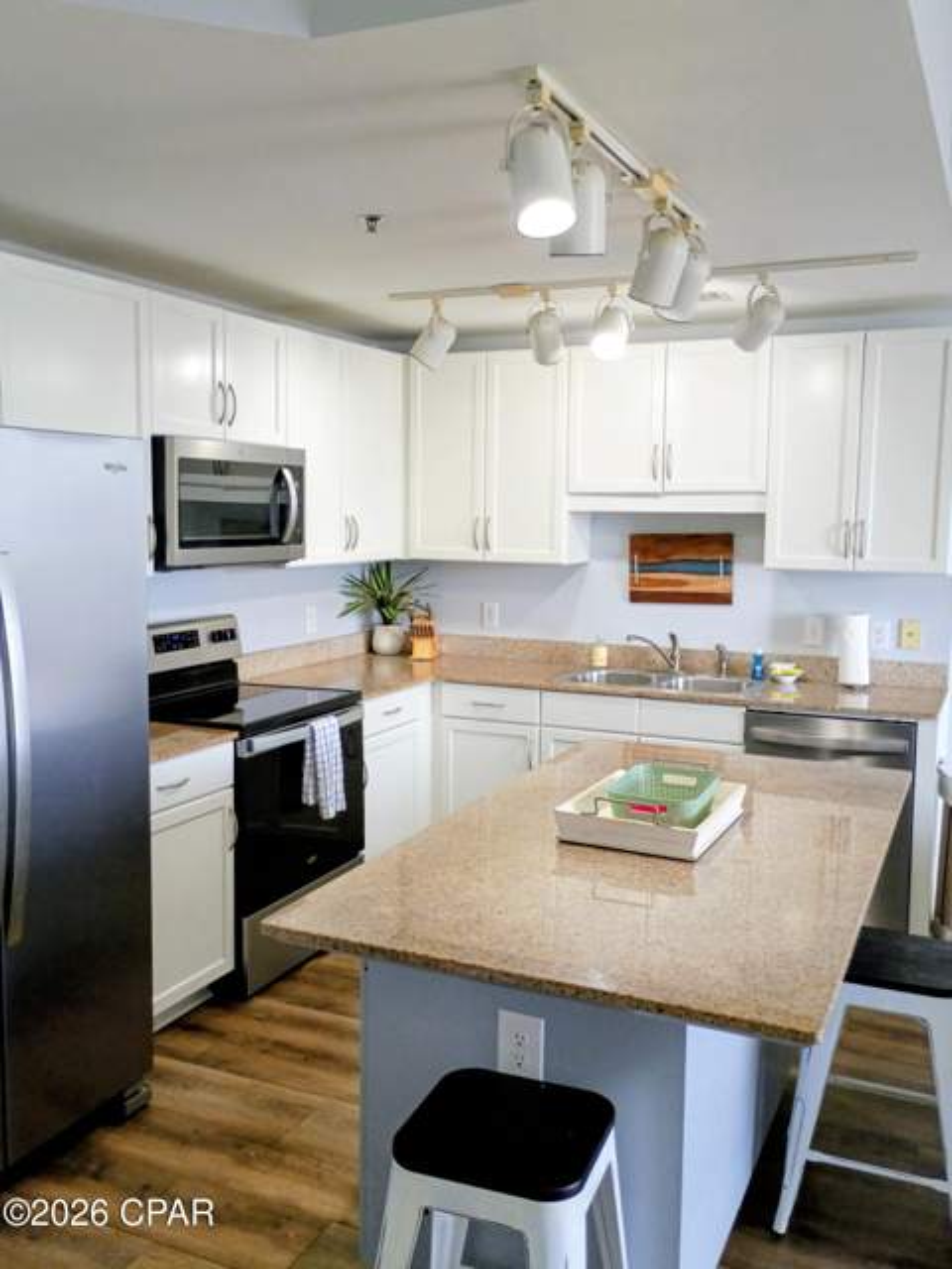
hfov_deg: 48.2
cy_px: 634
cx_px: 476
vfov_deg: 61.7
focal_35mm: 29
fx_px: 1063
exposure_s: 1/60
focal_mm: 4.27
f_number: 1.8
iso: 315
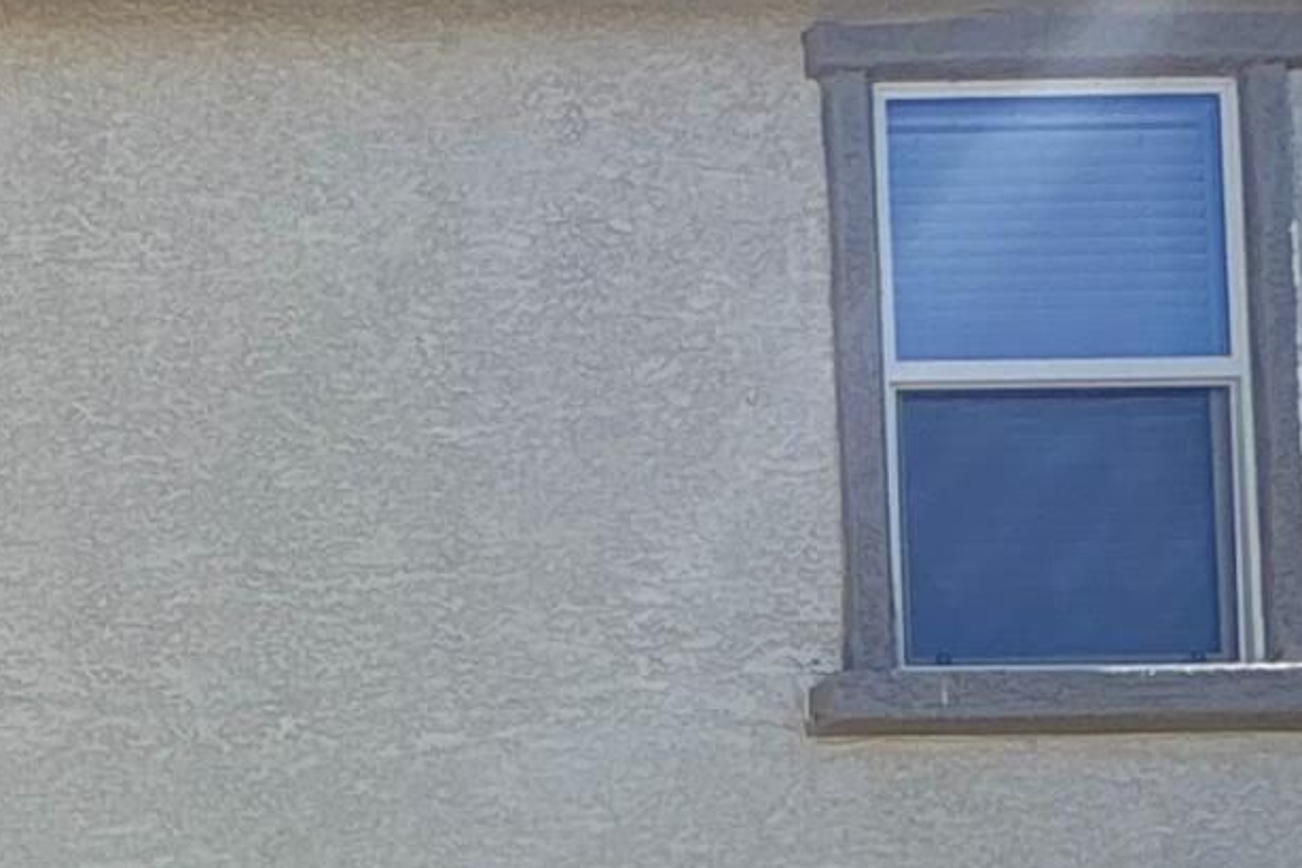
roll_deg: +1.1
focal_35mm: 71
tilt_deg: +3.3
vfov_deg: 15.9
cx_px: -529
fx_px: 2568
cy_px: 1617
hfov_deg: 23.8
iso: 40
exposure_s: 1/944
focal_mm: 2.22
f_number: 2.2
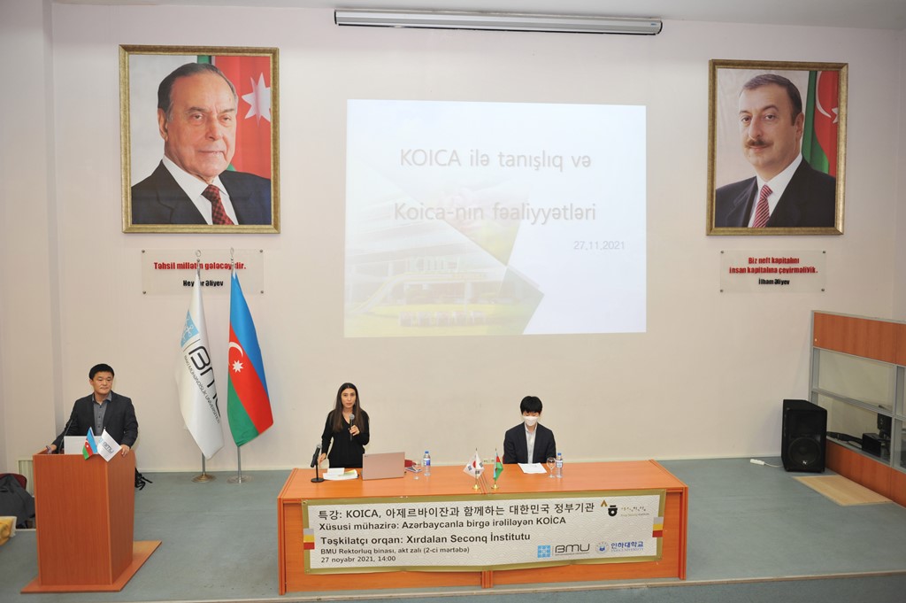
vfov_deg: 47.9
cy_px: 302
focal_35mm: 27
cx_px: 453
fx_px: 679
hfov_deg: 67.4
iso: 500
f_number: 2.8
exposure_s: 1/60
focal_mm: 27
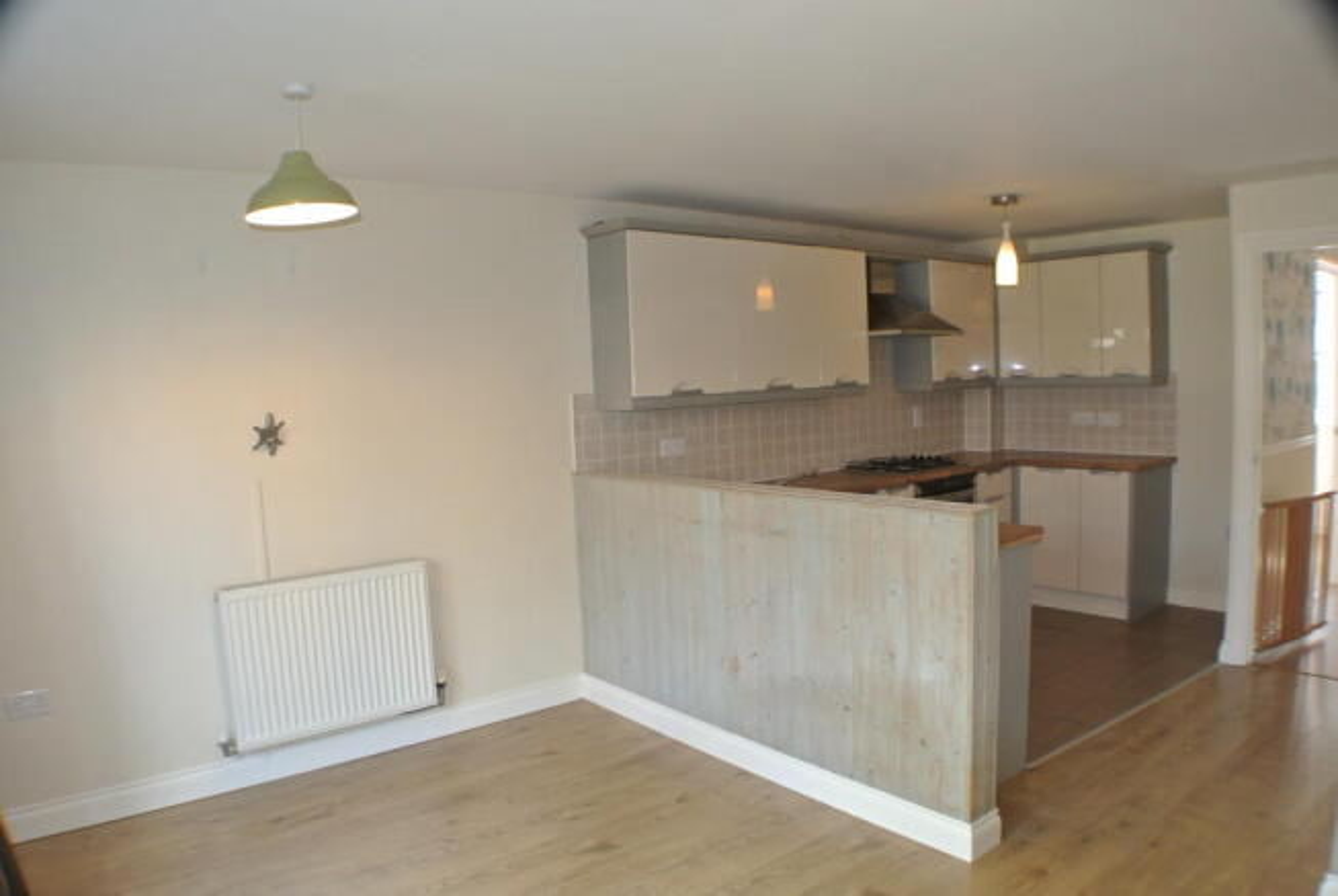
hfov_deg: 60.2
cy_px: 448
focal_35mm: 31
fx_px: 1153
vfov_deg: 42.4
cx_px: 669
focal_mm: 11.8
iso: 640
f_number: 3.8
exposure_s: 1/60
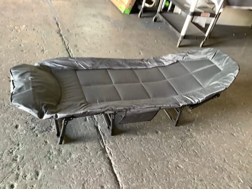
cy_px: 94
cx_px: 126
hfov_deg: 58.4
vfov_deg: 45.4
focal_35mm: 31
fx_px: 226
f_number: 2.4
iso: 320
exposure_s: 1/33
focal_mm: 3.3
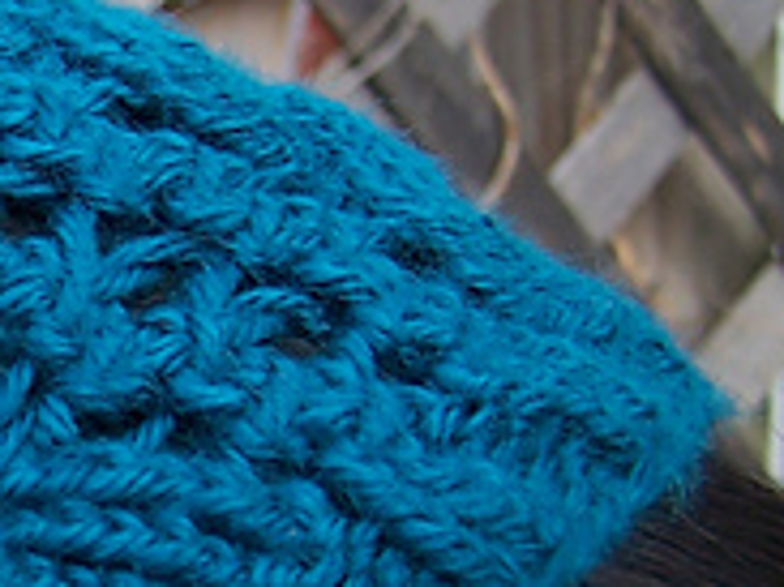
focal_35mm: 133
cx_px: -458
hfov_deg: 13.8
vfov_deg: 11.0
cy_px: 621
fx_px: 3010
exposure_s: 1/350
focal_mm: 6.3
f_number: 2.8
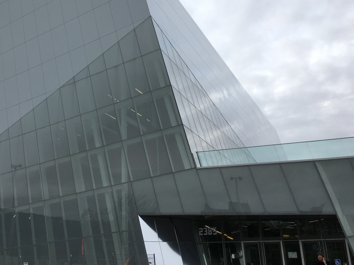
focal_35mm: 41
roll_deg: -0.4
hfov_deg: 44.8
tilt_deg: +20.0
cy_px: 108
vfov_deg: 35.0
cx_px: 107
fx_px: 419
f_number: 2.2
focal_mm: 4.15
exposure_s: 1/1040
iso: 25
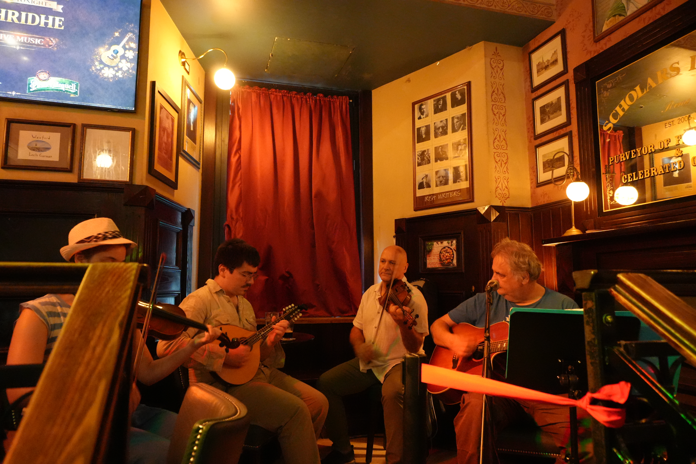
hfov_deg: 67.4
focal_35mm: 27
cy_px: 232
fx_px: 522
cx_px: 348
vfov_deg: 47.9
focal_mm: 18
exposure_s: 1/20
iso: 6400
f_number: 3.5
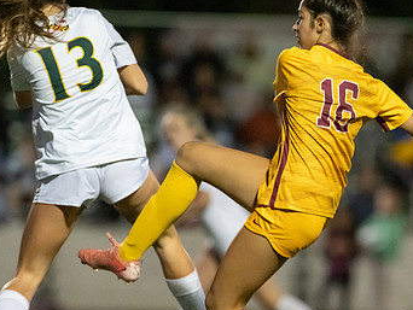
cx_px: 314
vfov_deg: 2.6
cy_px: 241
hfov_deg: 3.5
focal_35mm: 564
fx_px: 6734
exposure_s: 1/1000
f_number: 2.8
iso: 16000
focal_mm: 300
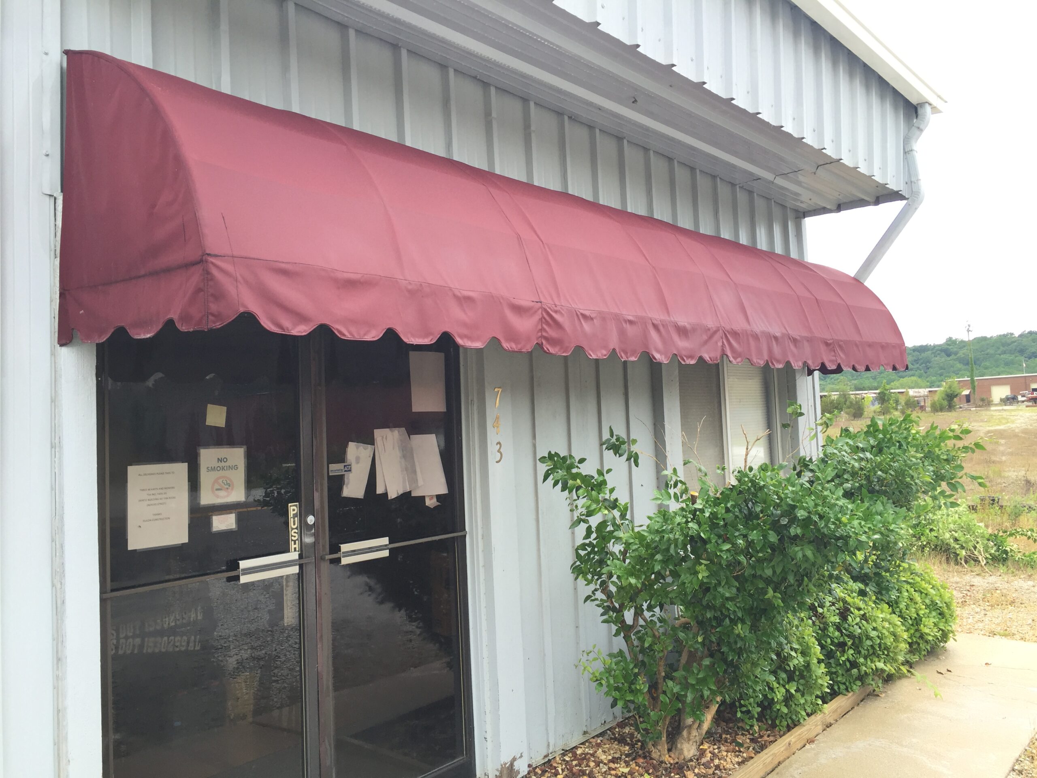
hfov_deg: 61.7
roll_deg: +1.8
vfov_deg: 48.2
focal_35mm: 29
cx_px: 518
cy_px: 389
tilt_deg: +3.8
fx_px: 869
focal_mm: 4.15
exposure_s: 1/444
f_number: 2.2
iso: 32
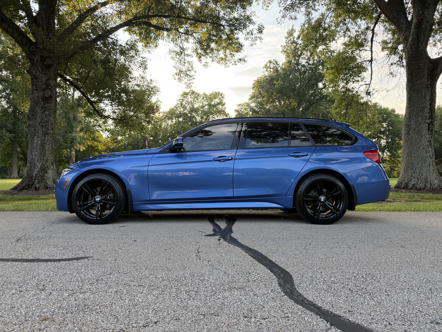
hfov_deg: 71.6
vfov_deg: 56.8
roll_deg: +0.5
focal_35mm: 24
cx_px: 221
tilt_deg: +2.6
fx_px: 306
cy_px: 166
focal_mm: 6.76
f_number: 1.78
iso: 100
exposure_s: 1/450
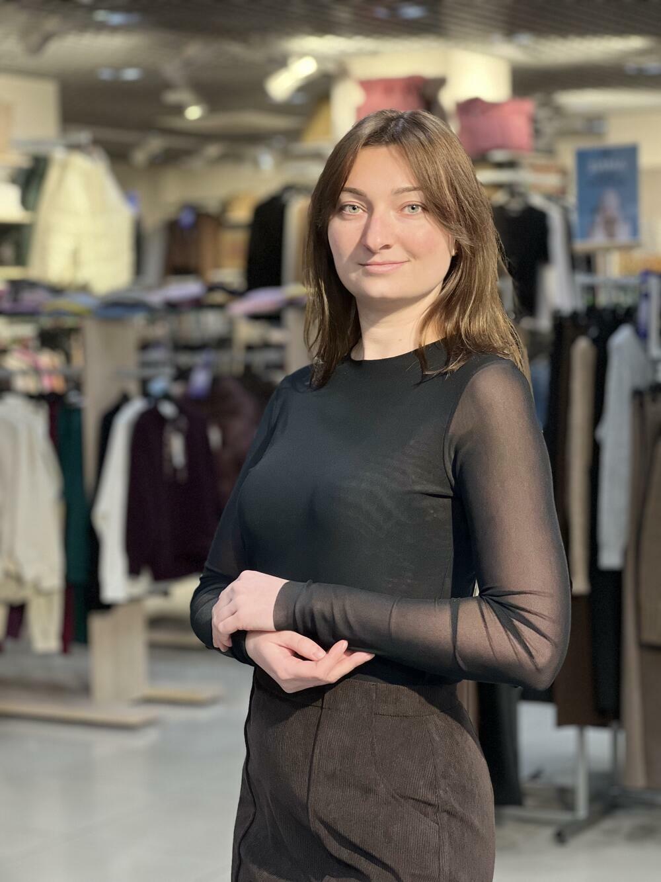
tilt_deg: -2.8
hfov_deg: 19.1
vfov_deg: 25.3
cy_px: 441
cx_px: 330
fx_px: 1960
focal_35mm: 77
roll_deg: +1.2
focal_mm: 9
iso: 250
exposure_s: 1/100
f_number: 2.8
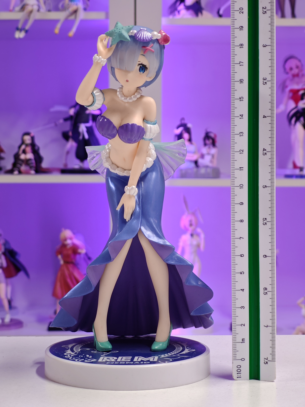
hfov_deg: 18.4
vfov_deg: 24.4
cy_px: 204
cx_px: 152
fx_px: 940
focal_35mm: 80
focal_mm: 7.48
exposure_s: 1/17.8
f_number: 2.4
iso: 400
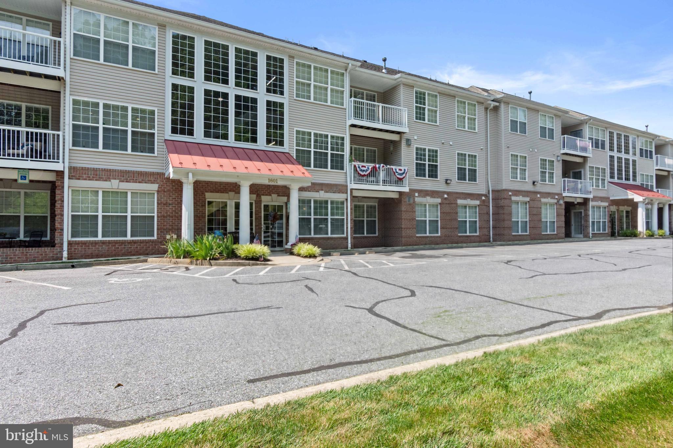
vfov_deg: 63.2
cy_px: 224
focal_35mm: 20
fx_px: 364
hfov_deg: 85.4
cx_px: 336
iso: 640
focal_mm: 13
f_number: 9
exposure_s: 1/1250
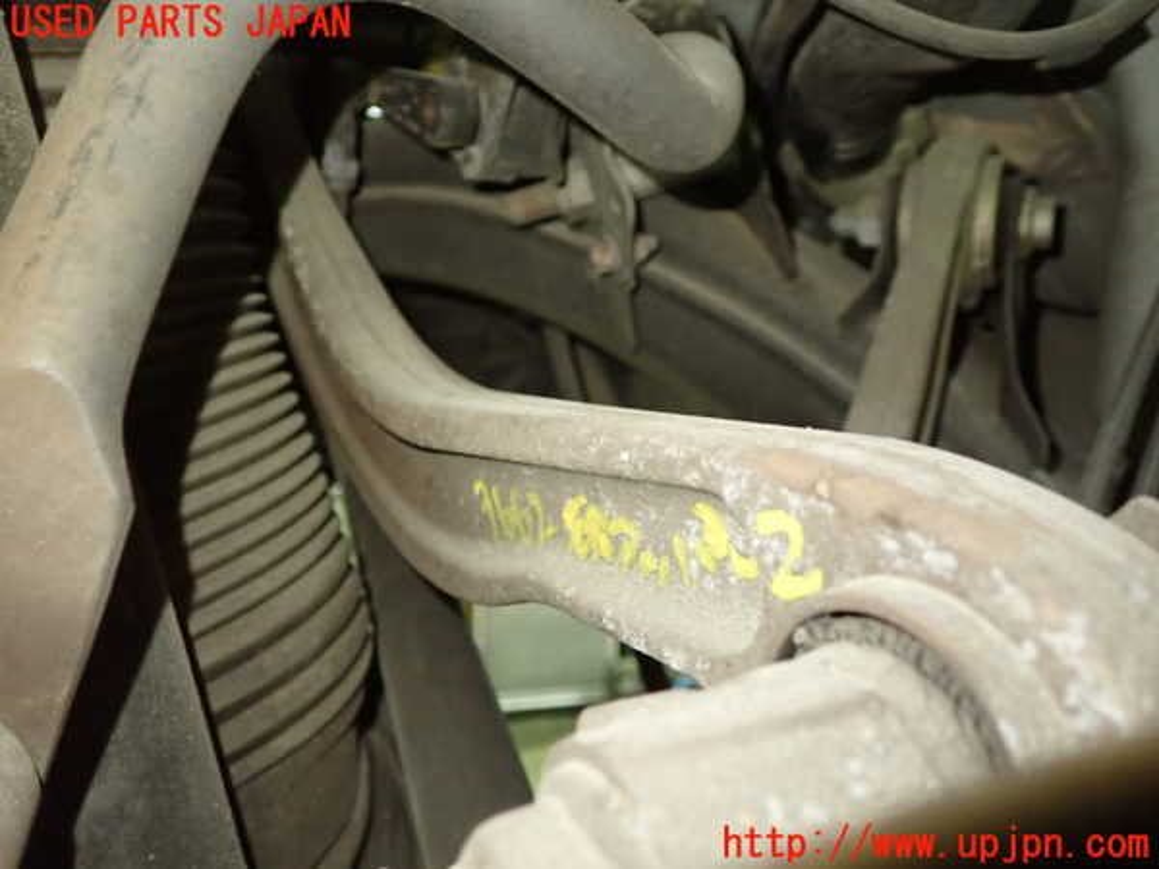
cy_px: 434
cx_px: 580
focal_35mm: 30
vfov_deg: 46.8
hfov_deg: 60.0
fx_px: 1004
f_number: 2.3
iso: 800
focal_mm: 5.4
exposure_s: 1/25
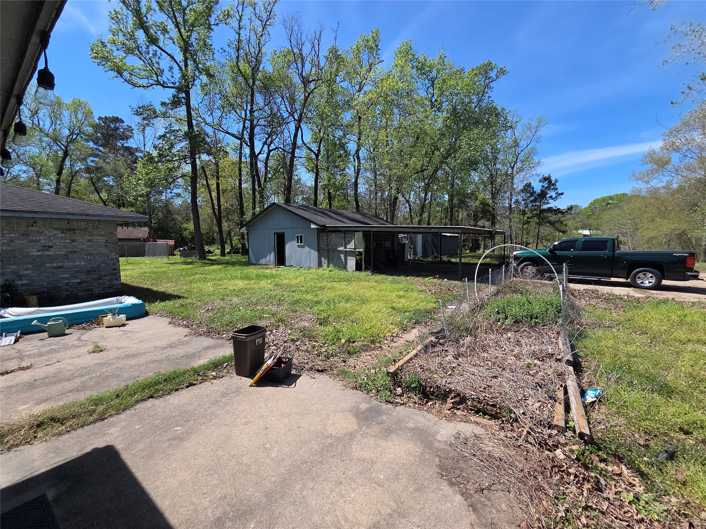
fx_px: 265
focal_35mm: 13
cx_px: 353
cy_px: 264
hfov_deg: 106.2
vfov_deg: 89.9
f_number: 2.2
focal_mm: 2.2
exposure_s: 1/1737
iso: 50
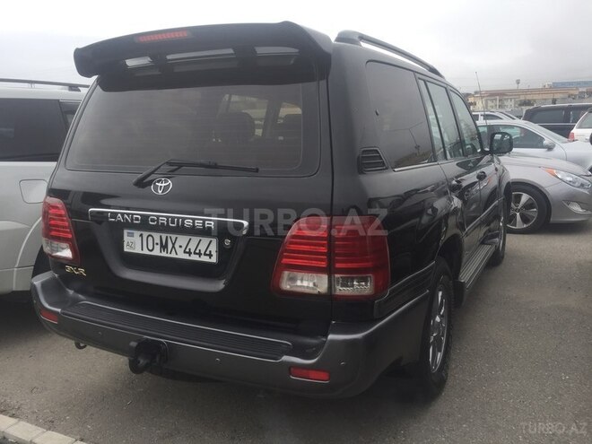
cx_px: 296
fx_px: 496
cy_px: 222
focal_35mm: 29
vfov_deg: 48.2
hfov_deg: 61.7
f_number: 2.2
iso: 32
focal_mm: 4.15
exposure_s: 1/842
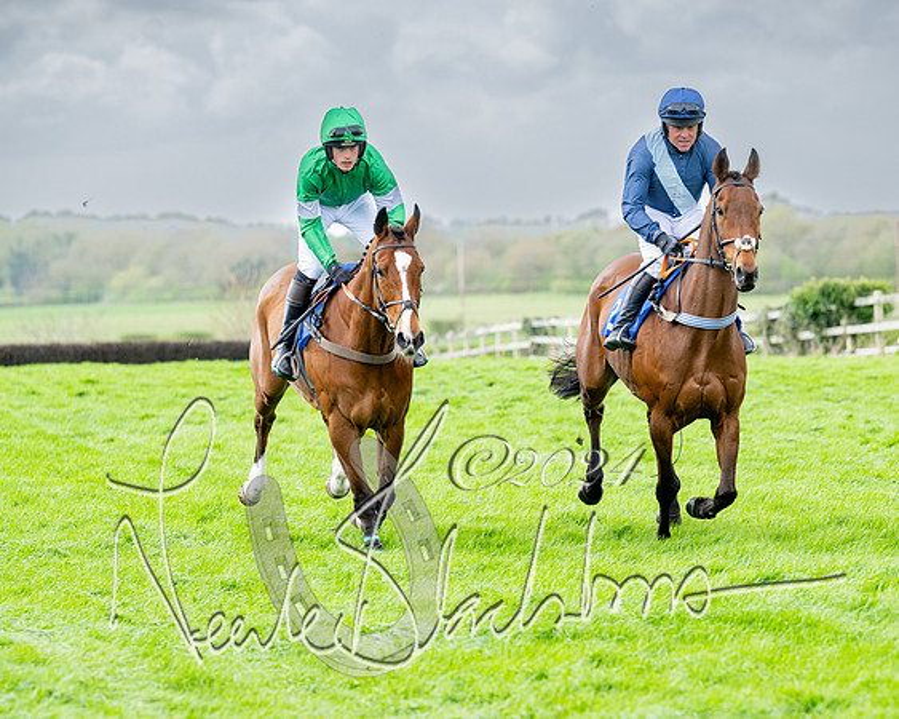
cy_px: 396
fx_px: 5257
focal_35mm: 198
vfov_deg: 7.8
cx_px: 430
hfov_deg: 9.8
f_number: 4
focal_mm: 155
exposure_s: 1/1000
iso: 400
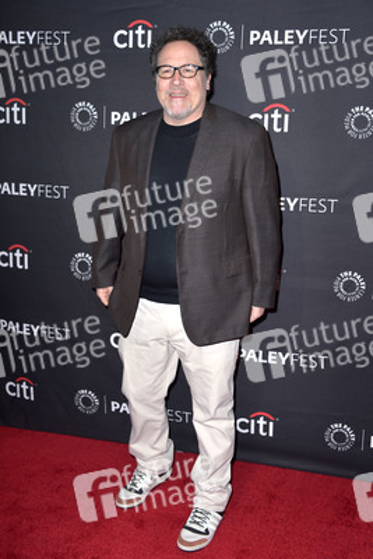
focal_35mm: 40
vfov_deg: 48.4
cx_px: 186
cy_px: 280
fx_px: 621
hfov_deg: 33.4
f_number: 6.3
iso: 250
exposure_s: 1/250
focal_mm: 40
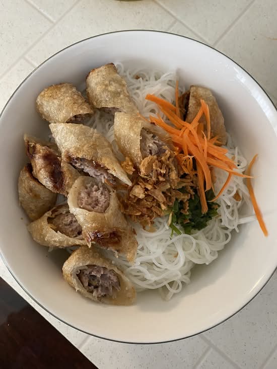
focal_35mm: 26
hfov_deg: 53.1
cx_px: 138
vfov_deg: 67.3
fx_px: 277
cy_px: 184
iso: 400
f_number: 1.8
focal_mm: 4.25
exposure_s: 1/60
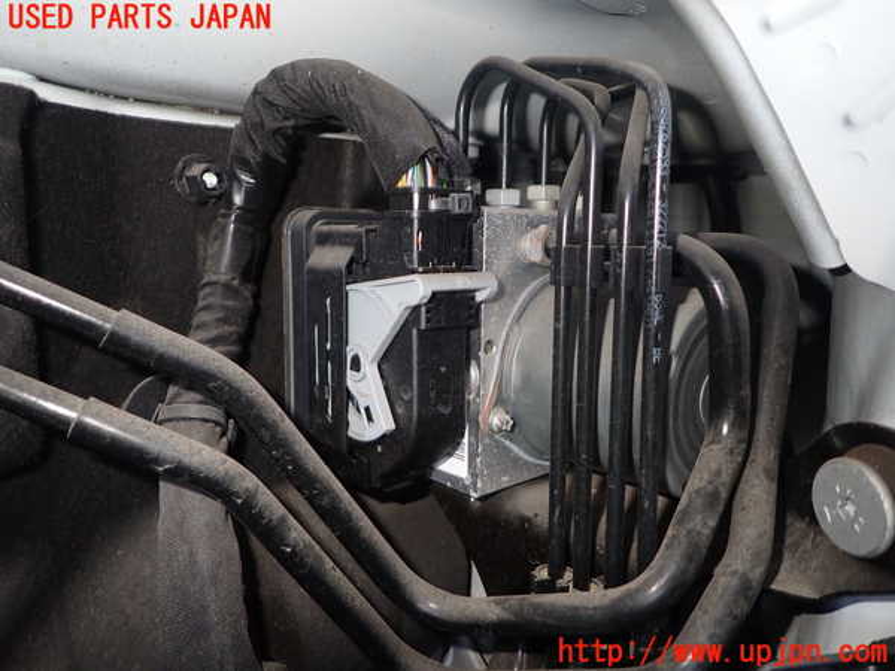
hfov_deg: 69.4
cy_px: 336
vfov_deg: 54.9
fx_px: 646
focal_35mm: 25
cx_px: 448
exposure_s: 1/30
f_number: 5.6
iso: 200
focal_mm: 4.5
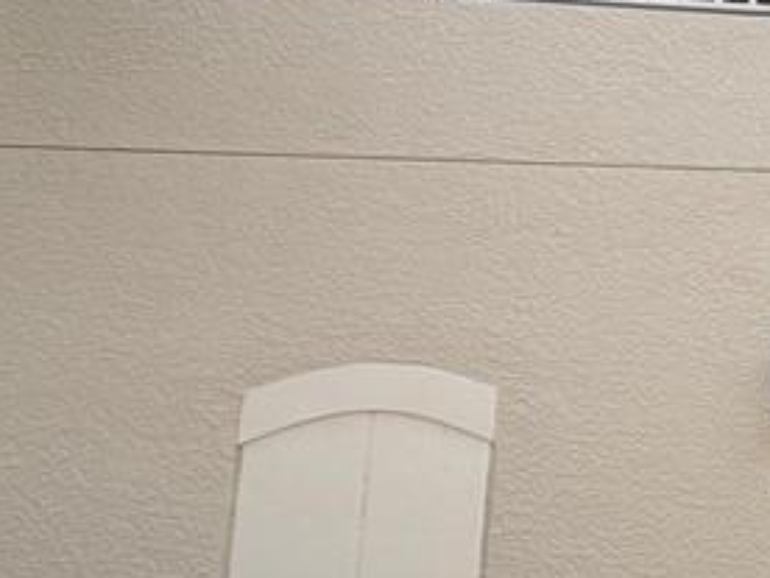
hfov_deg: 23.9
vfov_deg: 28.0
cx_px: 1292
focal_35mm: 52
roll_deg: +1.6
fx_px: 1157
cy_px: 293
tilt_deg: +9.2
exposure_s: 1/770
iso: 25
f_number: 2.2
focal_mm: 2.22
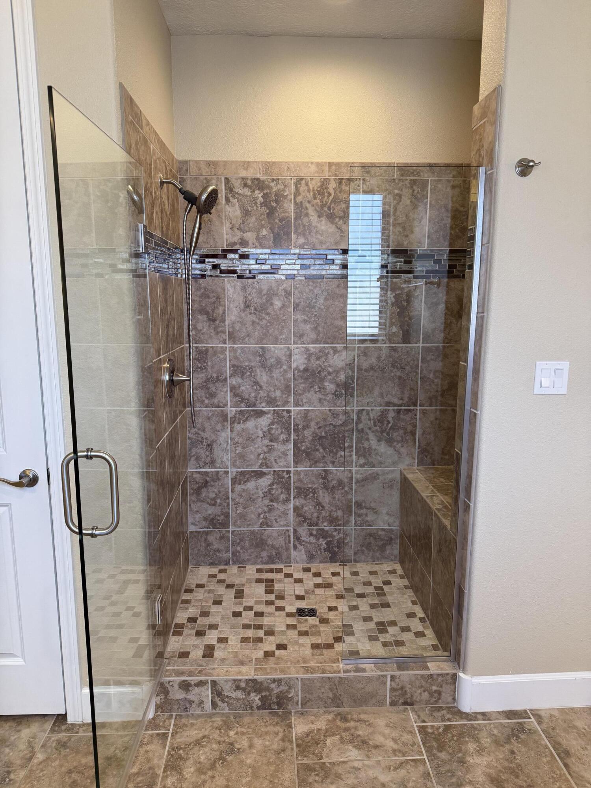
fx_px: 546
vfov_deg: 71.6
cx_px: 296
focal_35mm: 24
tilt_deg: -10.1
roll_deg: -0.1
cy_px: 394
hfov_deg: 56.8
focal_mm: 6.76
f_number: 1.78
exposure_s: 1/120
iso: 200
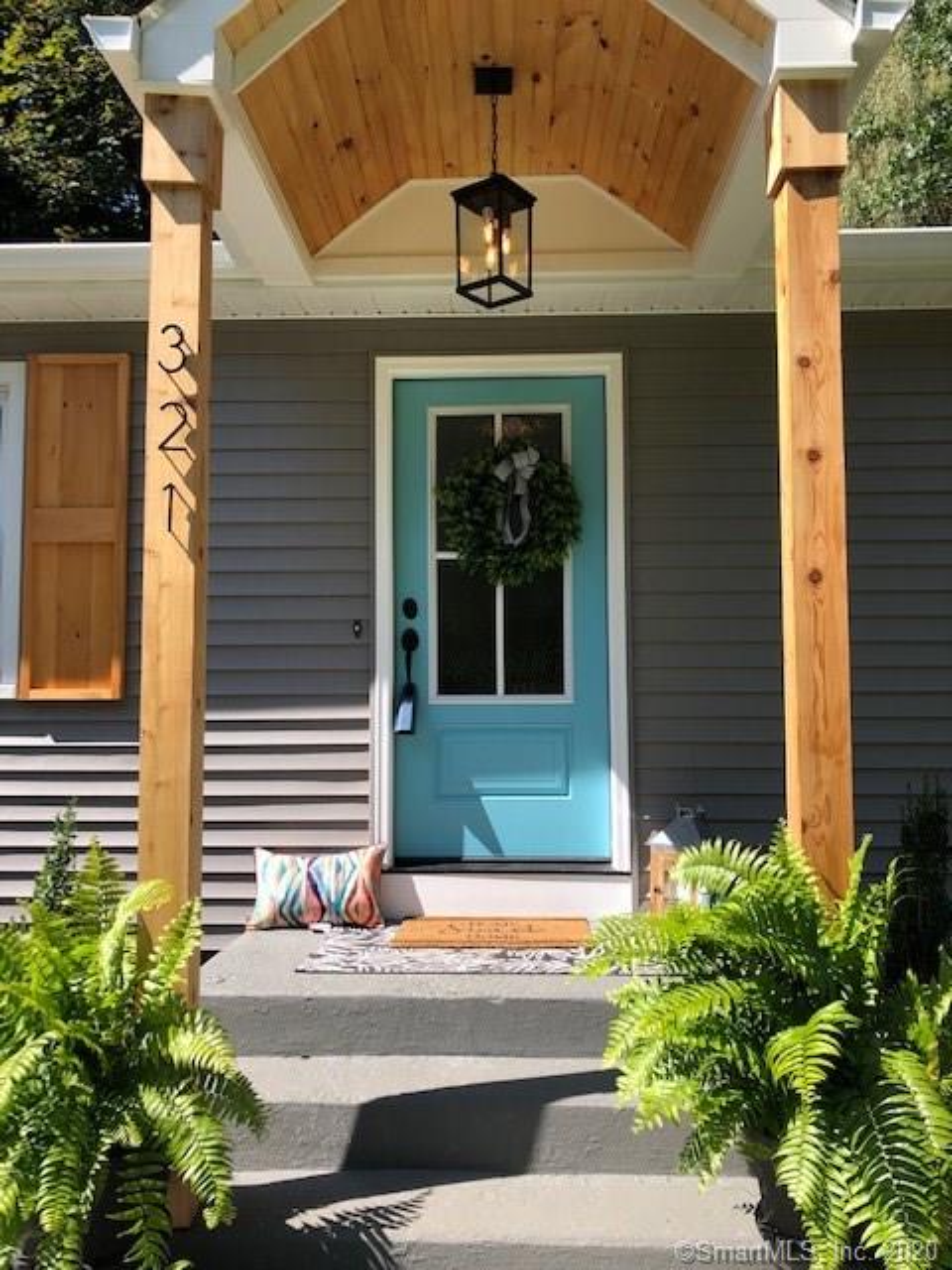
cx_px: 476
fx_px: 1027
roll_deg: -1.3
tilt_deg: +4.5
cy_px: 635
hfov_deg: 49.7
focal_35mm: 28
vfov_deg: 63.4
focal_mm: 3.99
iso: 20
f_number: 1.8
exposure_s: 1/941
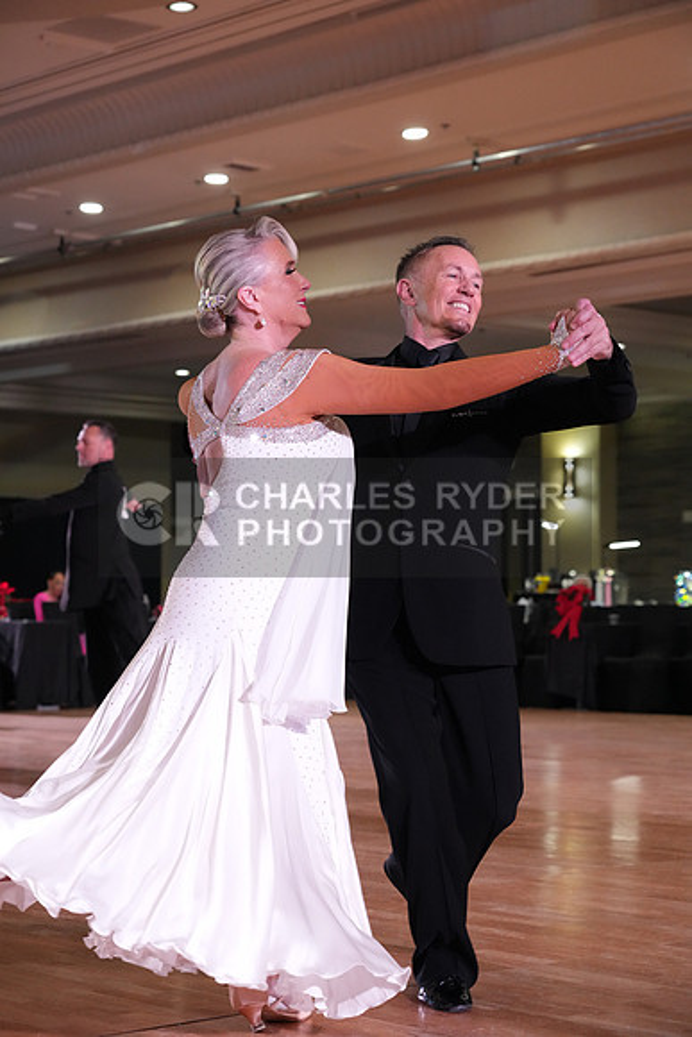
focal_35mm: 71
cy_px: 518
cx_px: 346
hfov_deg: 19.2
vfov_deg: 28.4
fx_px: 2046
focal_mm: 71
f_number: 5
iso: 5000
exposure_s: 1/320
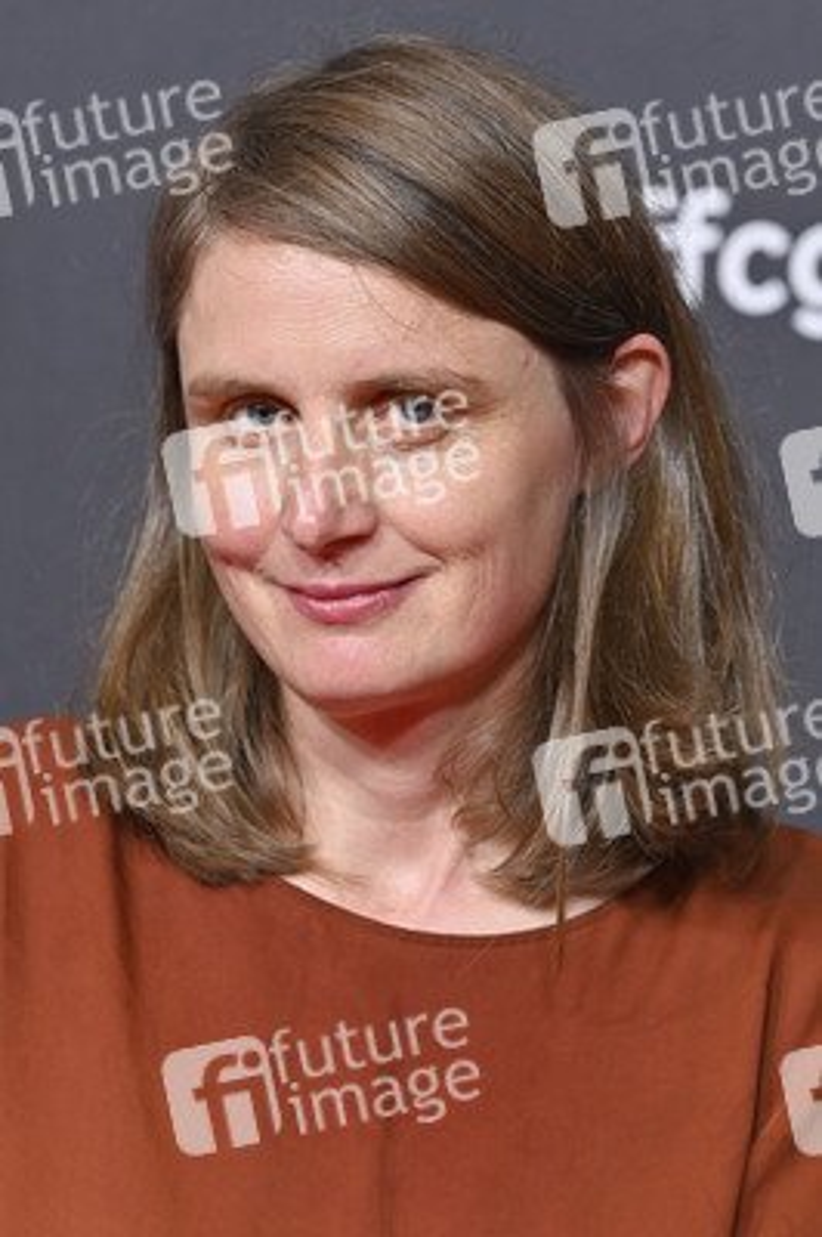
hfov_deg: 6.9
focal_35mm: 200
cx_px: 411
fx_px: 6861
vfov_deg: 10.3
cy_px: 618
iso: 1000
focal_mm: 200
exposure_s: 1/200
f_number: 5
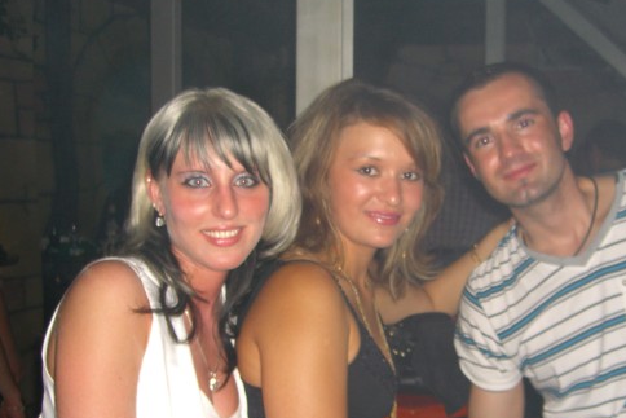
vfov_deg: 27.4
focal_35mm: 49
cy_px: 273
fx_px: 852
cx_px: 378
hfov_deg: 40.1
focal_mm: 7.9
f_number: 2.8
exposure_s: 1/60
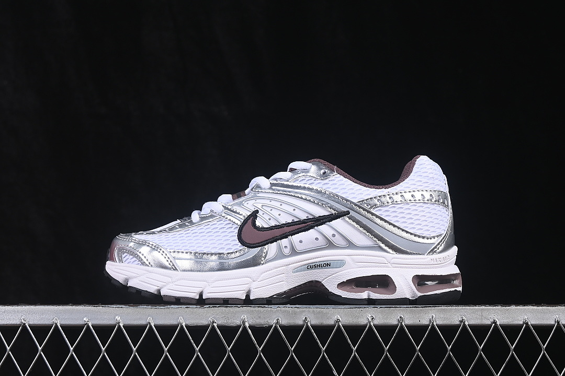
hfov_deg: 27.0
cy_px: 188
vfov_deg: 18.2
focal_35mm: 75
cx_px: 282
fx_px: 1177
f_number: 8
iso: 160
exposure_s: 1/80
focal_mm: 50
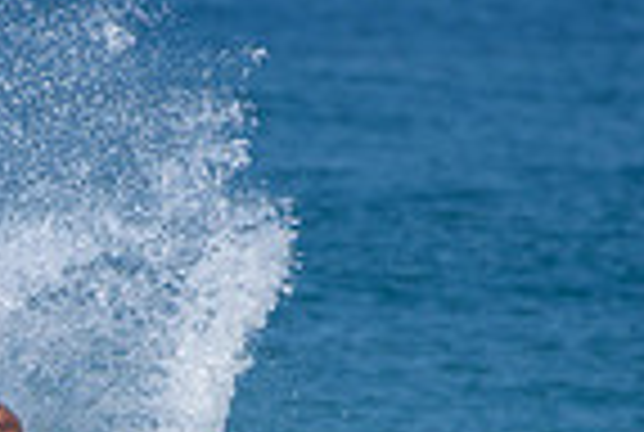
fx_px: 36247
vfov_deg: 0.7
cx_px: 27
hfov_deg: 1.0
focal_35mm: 2022
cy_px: 614
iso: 180
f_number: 5.6
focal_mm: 500
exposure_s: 1/2000
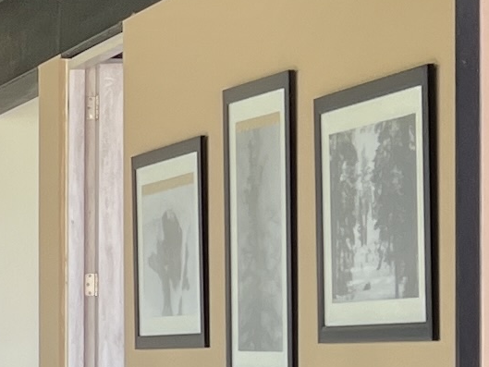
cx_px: -661
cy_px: 439
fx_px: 2798
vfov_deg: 7.4
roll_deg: +0.1
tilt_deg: -1.7
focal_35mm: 198
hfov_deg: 9.1
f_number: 1.5
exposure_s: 1/121
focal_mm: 5.7
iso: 40
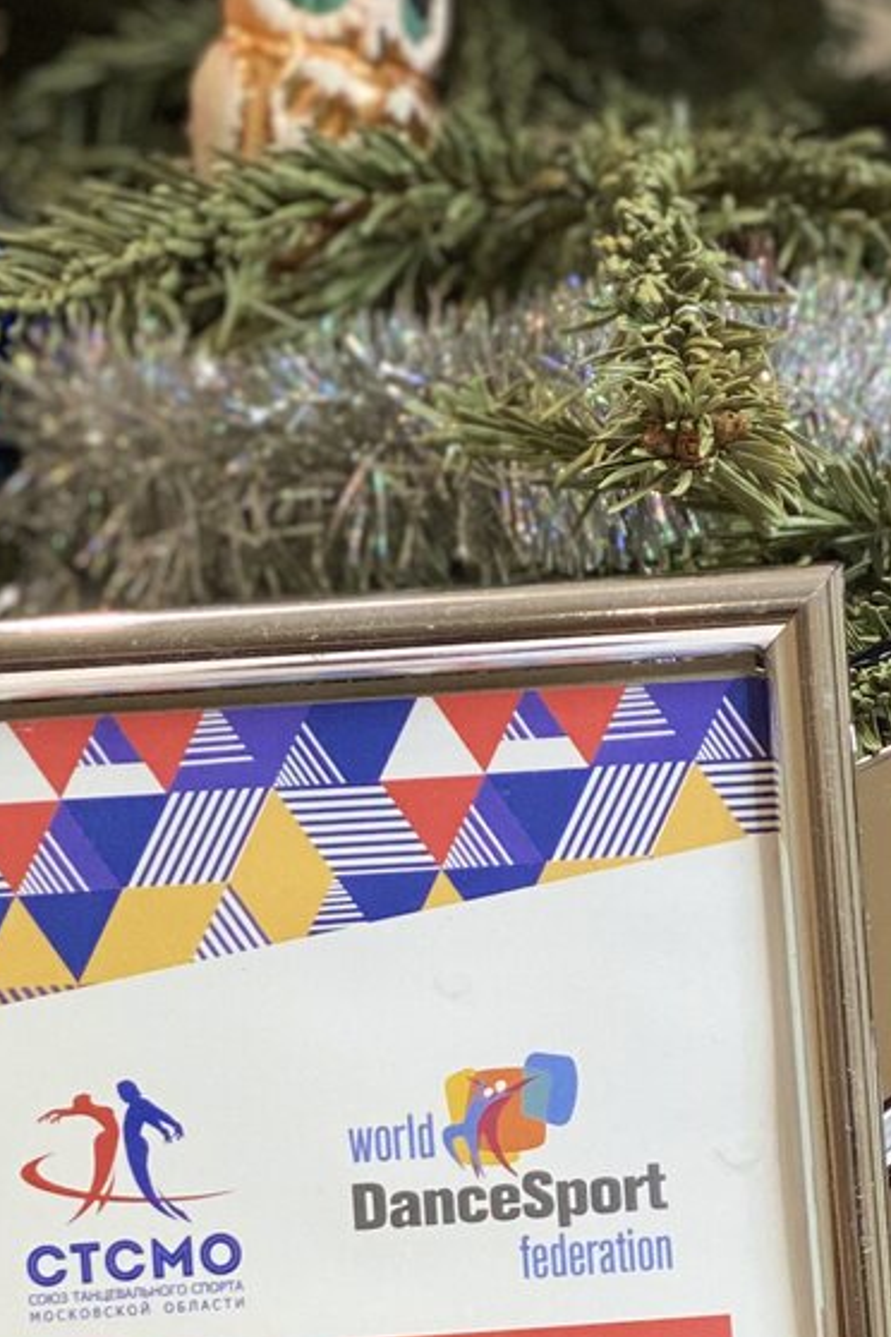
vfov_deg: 13.1
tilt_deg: -4.9
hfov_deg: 8.9
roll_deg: +3.6
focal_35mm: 155
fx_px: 5754
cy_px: 1220
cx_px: 568
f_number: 2
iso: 100
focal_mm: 6
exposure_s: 1/100
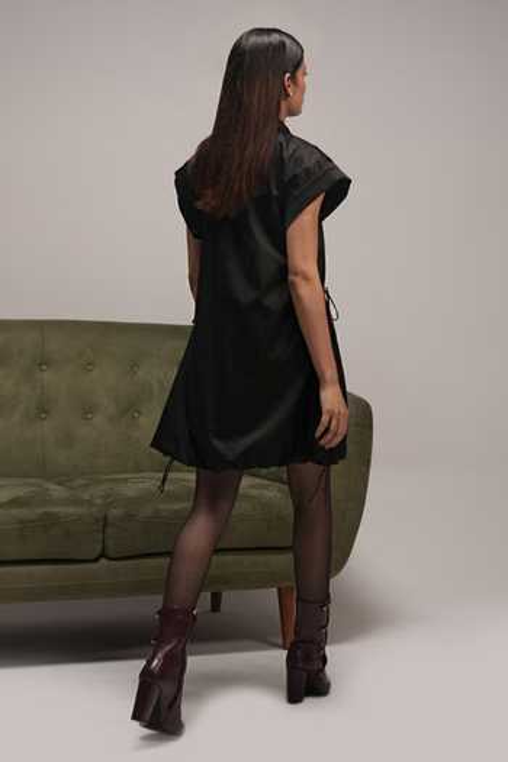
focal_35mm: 48
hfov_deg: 28.1
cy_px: 381
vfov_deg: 41.1
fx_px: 1016
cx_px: 254
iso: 800
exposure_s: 1/160
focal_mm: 48
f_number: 4.5
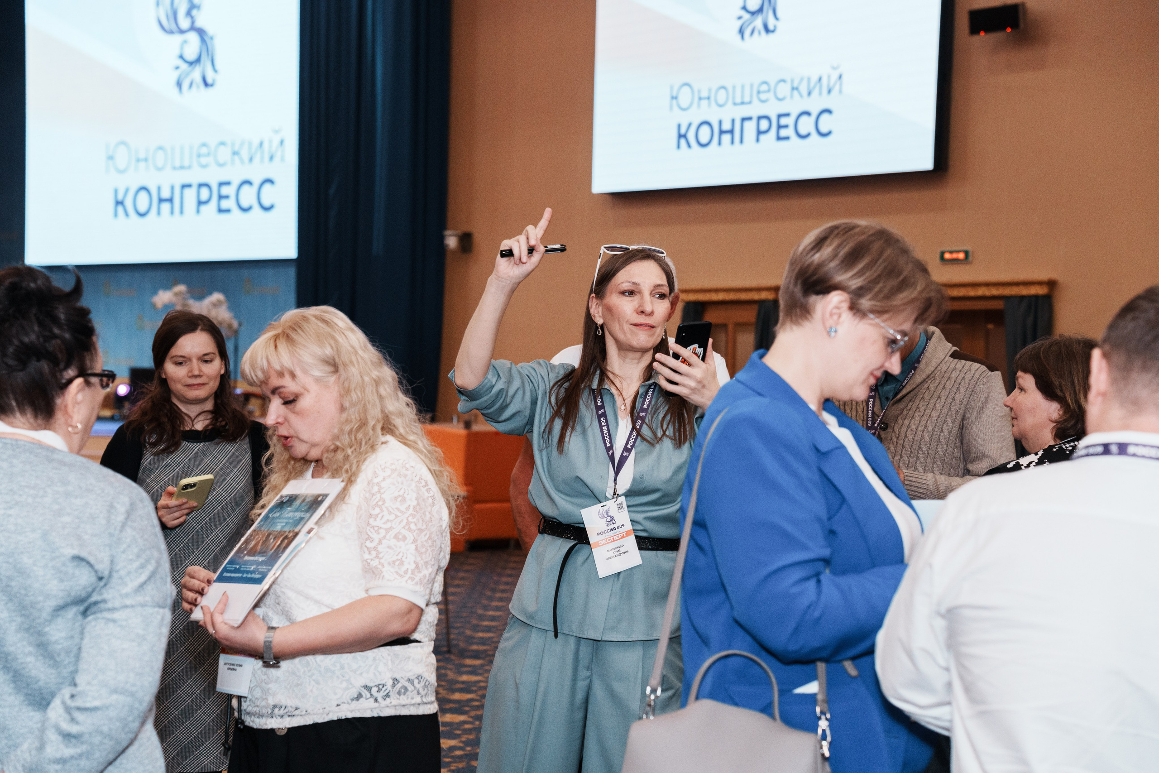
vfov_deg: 18.2
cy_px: 386
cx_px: 580
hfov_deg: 27.0
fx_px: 2415
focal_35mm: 75
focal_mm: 75
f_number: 5
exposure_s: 1/160
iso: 2500
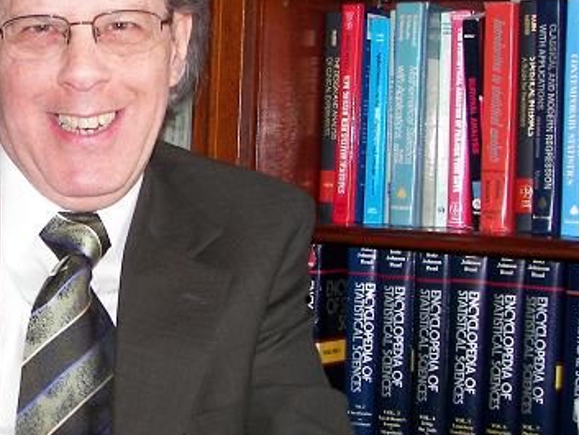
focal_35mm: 99
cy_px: 149
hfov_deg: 19.5
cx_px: 79
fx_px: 1656
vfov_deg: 14.9
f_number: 2.8
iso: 100
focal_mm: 8.9
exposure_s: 1/30
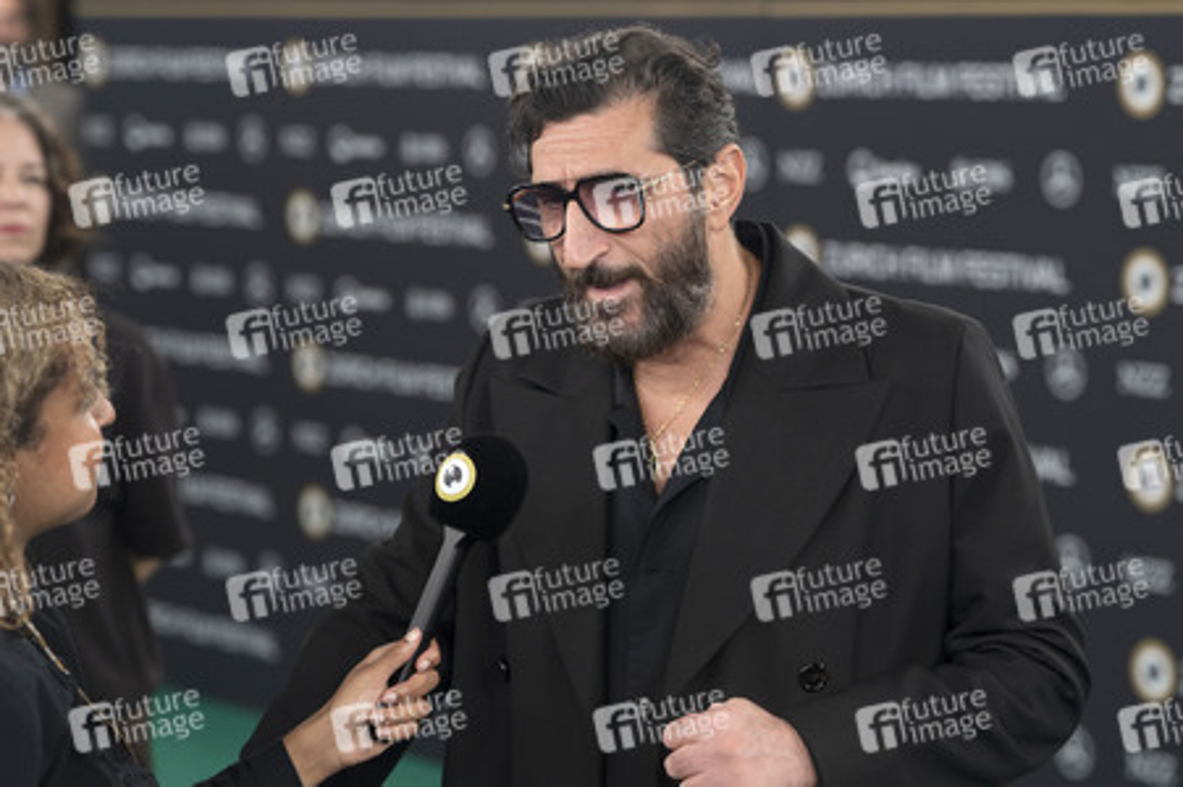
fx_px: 3953
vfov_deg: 11.4
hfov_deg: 17.0
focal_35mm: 120
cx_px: 636
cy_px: 364
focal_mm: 112
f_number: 4
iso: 400
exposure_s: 1/200
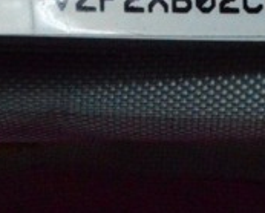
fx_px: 2245
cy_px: -105
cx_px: 216
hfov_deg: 6.7
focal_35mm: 286
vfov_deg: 5.4
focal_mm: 55
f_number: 36
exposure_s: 1/80
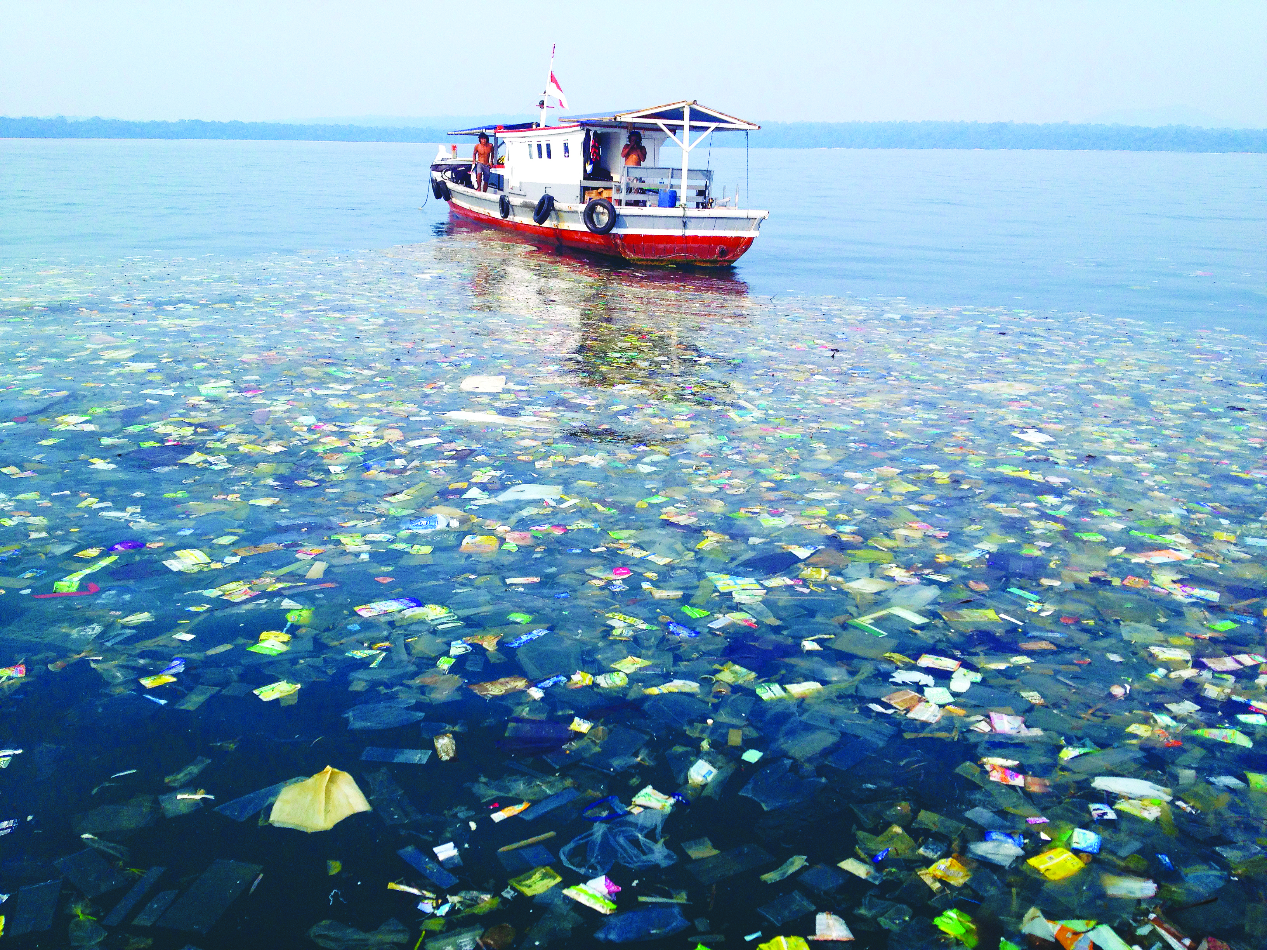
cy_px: 475
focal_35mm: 35
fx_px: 1281
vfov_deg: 40.7
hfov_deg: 52.6
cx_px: 634
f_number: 2.4
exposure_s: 1/1493
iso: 64
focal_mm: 4.28
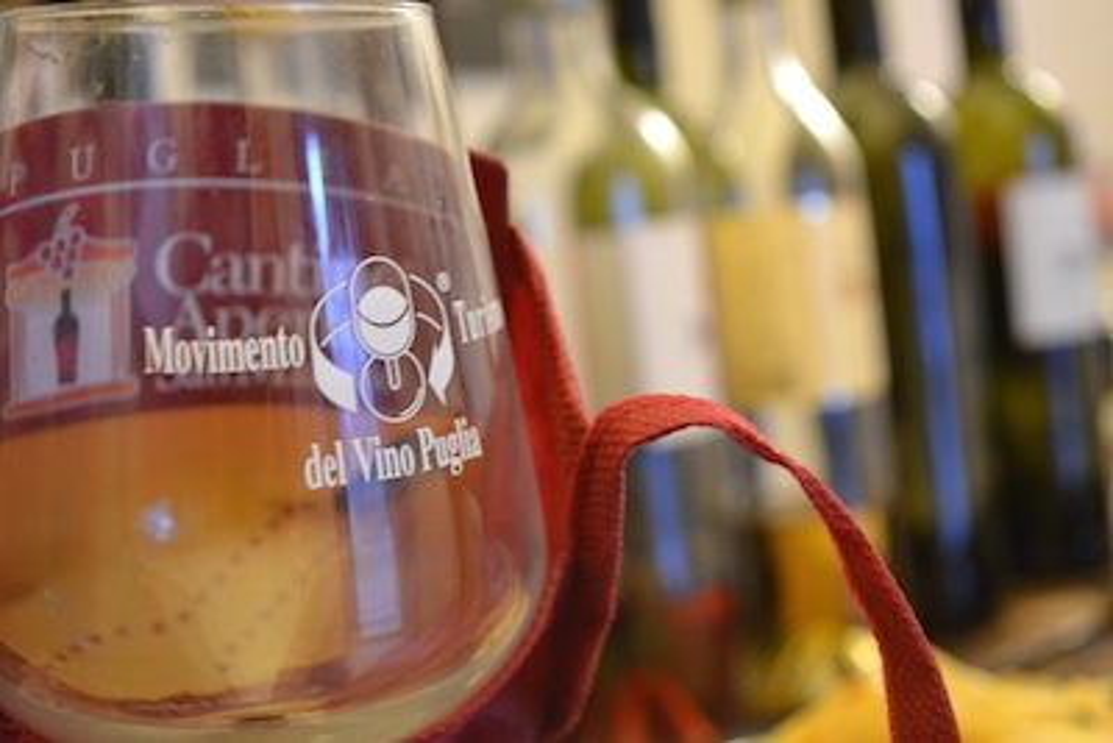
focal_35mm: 52
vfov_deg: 25.8
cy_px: 372
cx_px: 556
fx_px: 1624
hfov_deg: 37.8
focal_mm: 35
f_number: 5
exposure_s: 1/13
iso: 3200
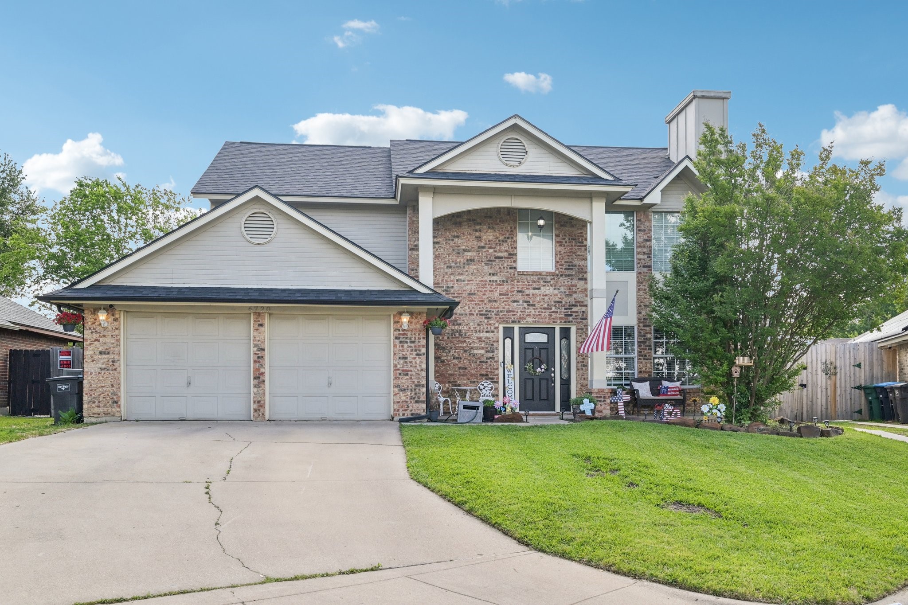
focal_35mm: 30
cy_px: 302
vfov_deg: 43.6
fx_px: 757
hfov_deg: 61.9
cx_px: 454
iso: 400
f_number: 8
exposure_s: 1/500
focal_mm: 30
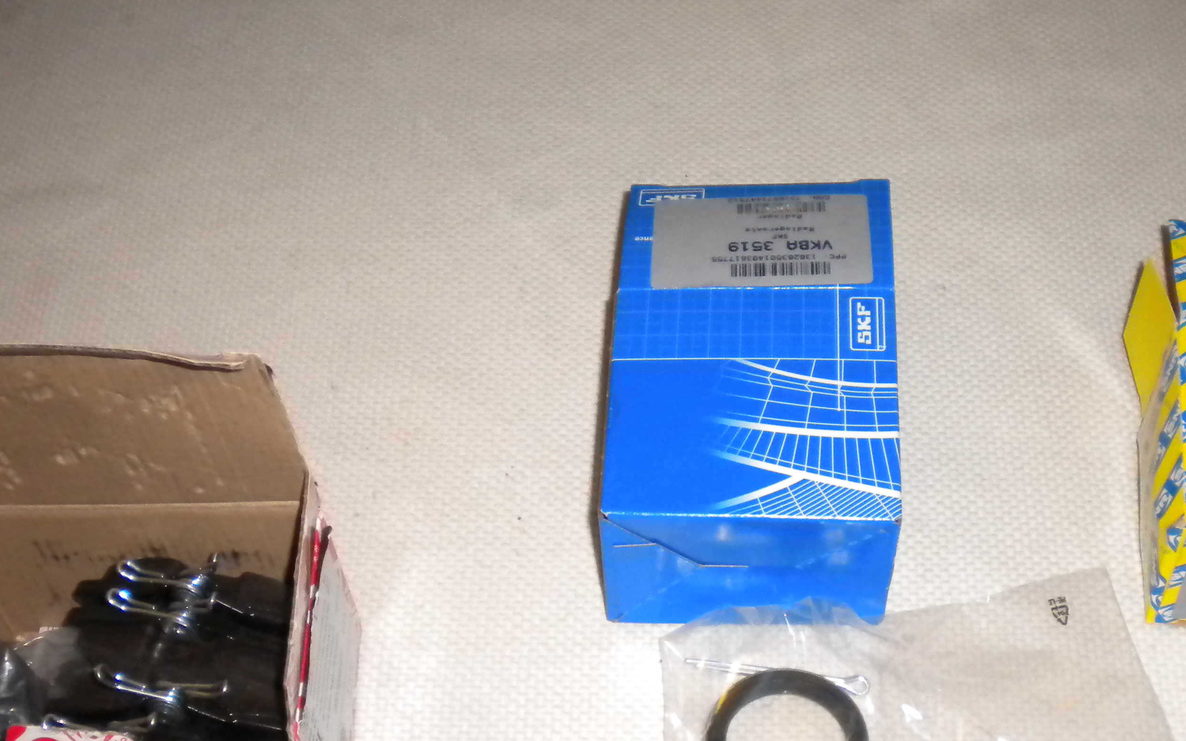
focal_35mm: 54
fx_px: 1745
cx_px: 725
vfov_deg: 23.6
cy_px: 613
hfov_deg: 37.4
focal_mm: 6.3
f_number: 3.1
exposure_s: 1/30
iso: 400
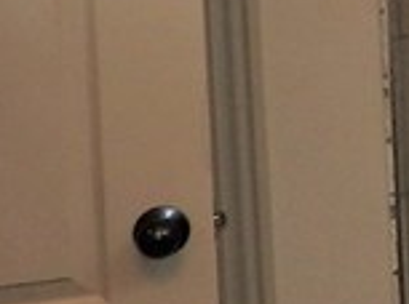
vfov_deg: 8.9
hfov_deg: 9.6
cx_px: 1216
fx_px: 1898
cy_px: -213
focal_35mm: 161
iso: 100
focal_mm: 4.3
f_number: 3.3
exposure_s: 1/60
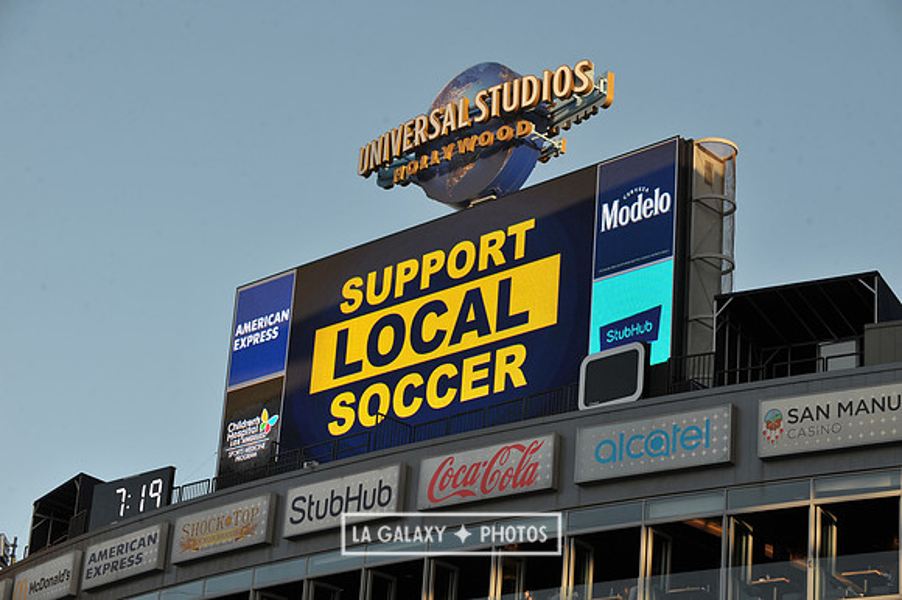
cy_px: 300
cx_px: 451
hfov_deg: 22.6
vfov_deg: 15.2
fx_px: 2254
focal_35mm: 90
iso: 200
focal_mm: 90
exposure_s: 1/250
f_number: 8
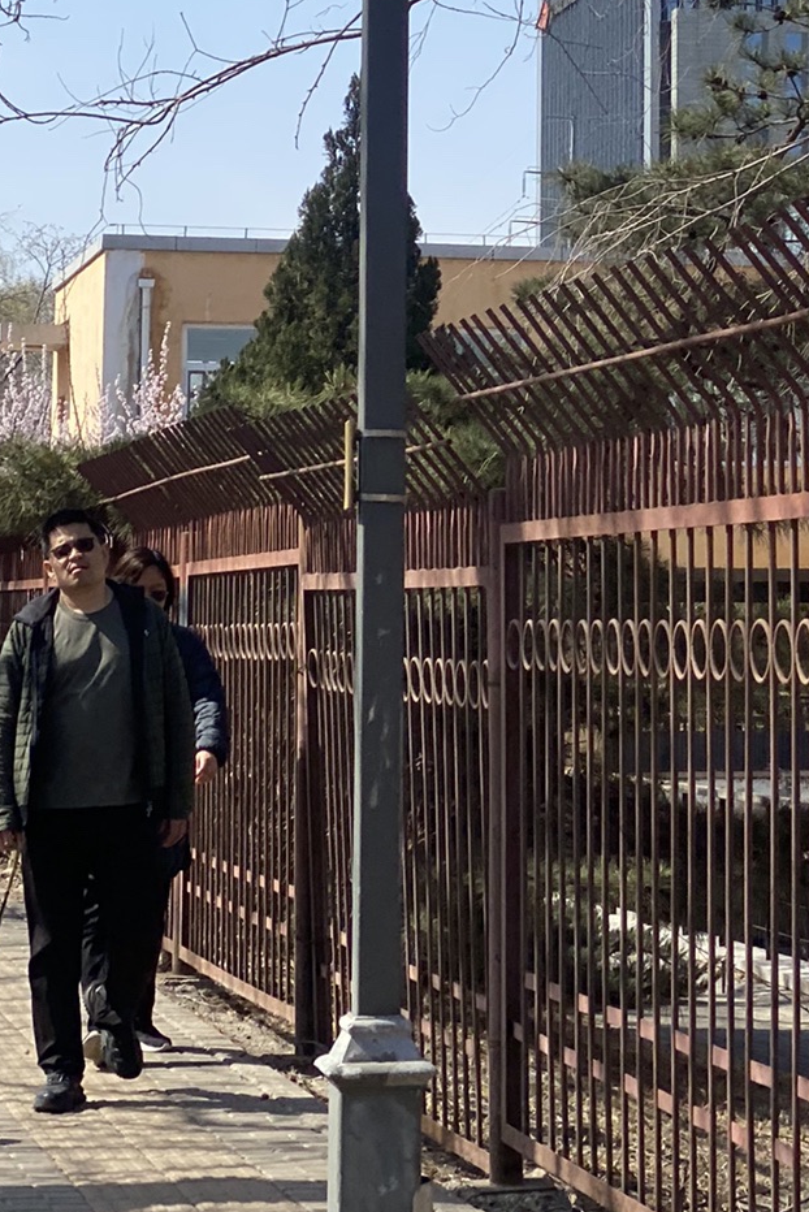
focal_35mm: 116
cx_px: 585
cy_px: 202
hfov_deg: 11.8
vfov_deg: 17.5
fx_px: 3907
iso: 20
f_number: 2
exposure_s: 1/1370
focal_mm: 6
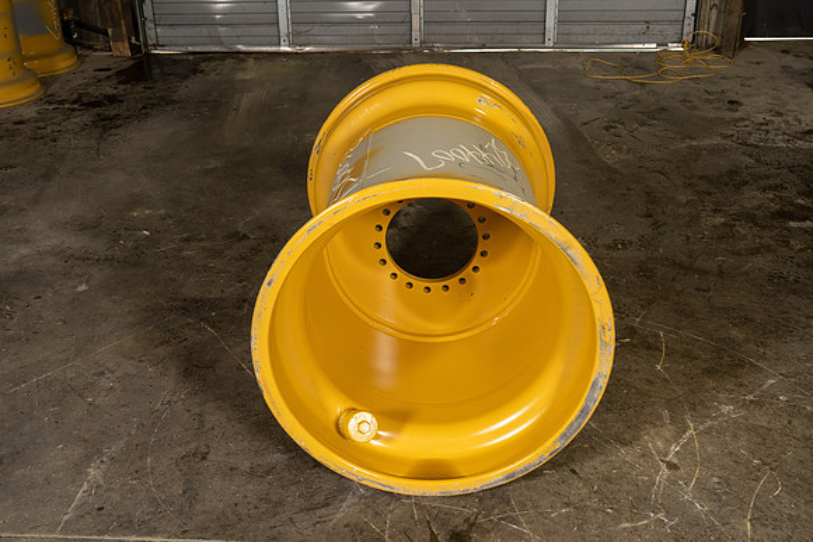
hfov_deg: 49.5
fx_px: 881
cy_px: 271
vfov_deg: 34.2
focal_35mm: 39
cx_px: 406
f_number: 5.6
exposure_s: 1/125
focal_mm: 39
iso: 800
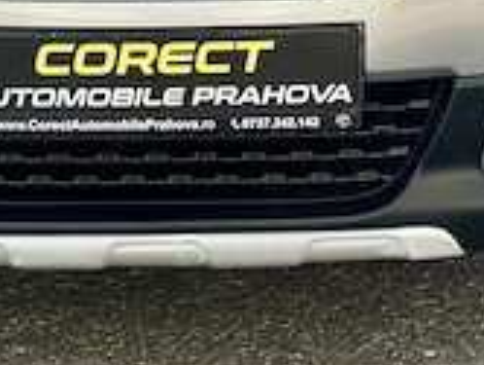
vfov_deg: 8.3
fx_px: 2422
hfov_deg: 11.4
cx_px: 160
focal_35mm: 173
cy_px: -248
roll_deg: +1.1
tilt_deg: -11.6
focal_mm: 6.86
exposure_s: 1/1185
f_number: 1.78
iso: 64
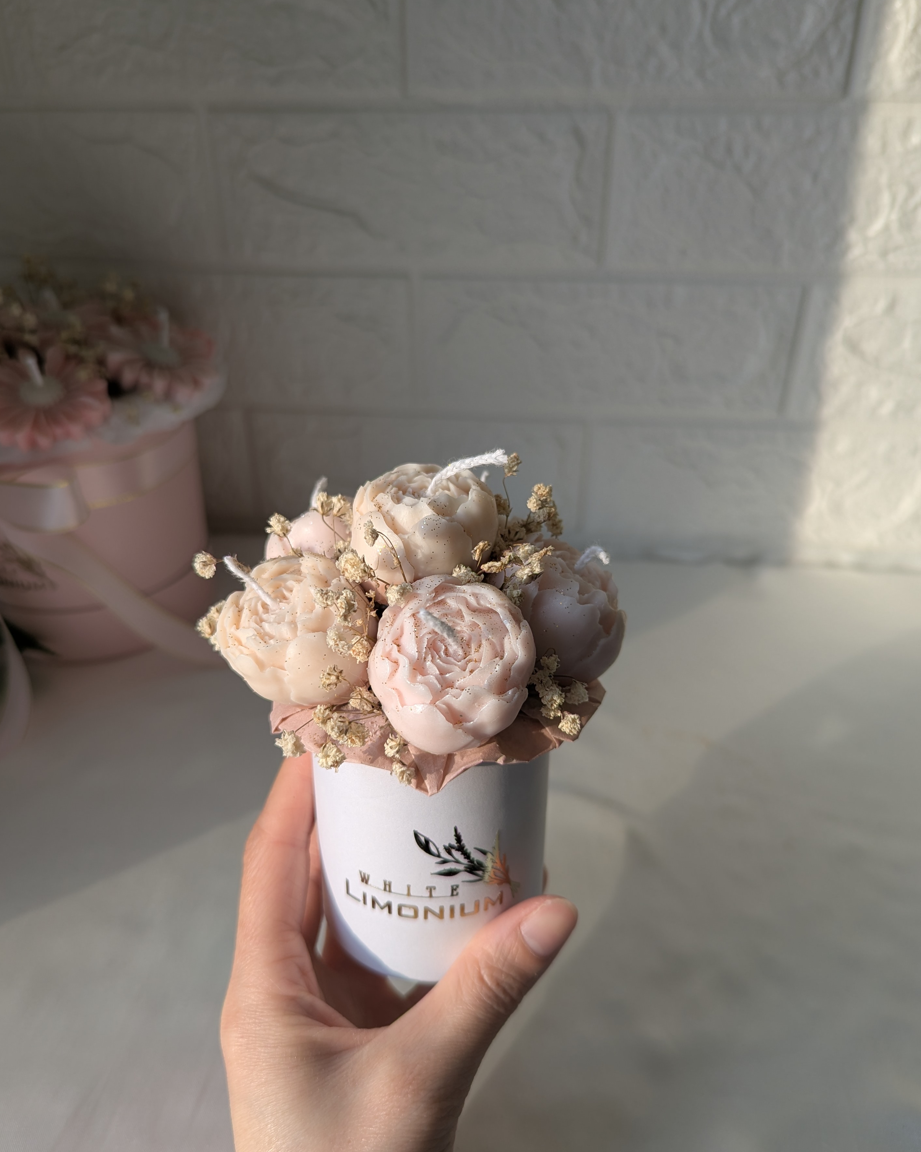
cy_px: 586
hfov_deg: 53.2
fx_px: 920
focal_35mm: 27
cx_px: 458
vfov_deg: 64.1
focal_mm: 6.81
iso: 45
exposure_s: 1/197
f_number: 1.85
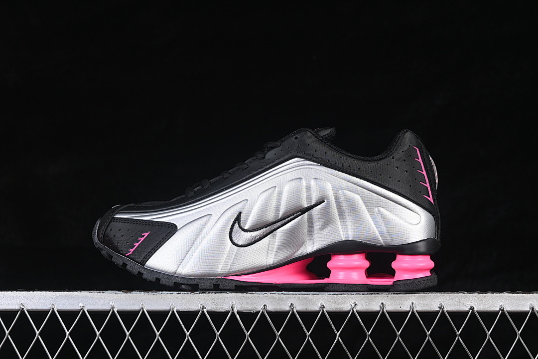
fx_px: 1121
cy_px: 180
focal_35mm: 75
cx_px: 269
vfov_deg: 18.2
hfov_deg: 27.0
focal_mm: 50
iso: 160
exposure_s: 1/60
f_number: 7.1
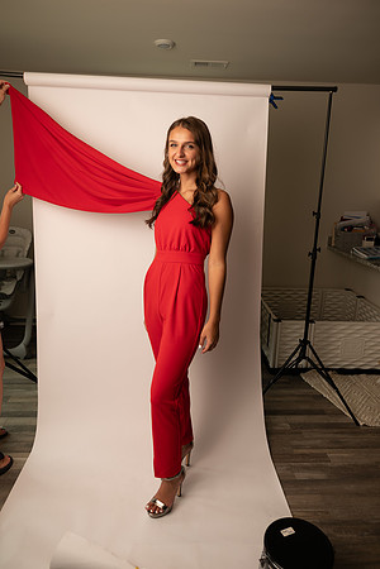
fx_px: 380
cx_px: 190
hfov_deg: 53.1
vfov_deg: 73.7
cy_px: 284
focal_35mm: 24
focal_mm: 24
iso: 100
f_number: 3.2
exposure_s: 1/160
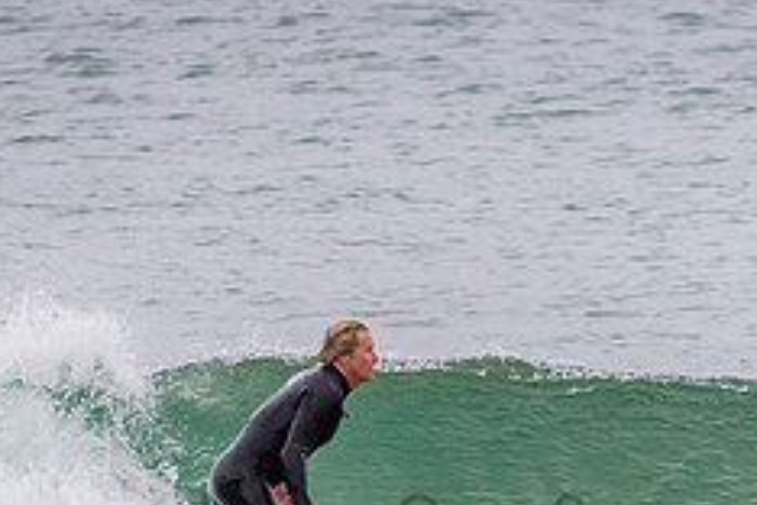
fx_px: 31981
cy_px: 431
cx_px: 363
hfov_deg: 1.4
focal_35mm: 1521
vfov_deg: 0.9
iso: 720
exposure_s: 1/1000
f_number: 5.6
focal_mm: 500
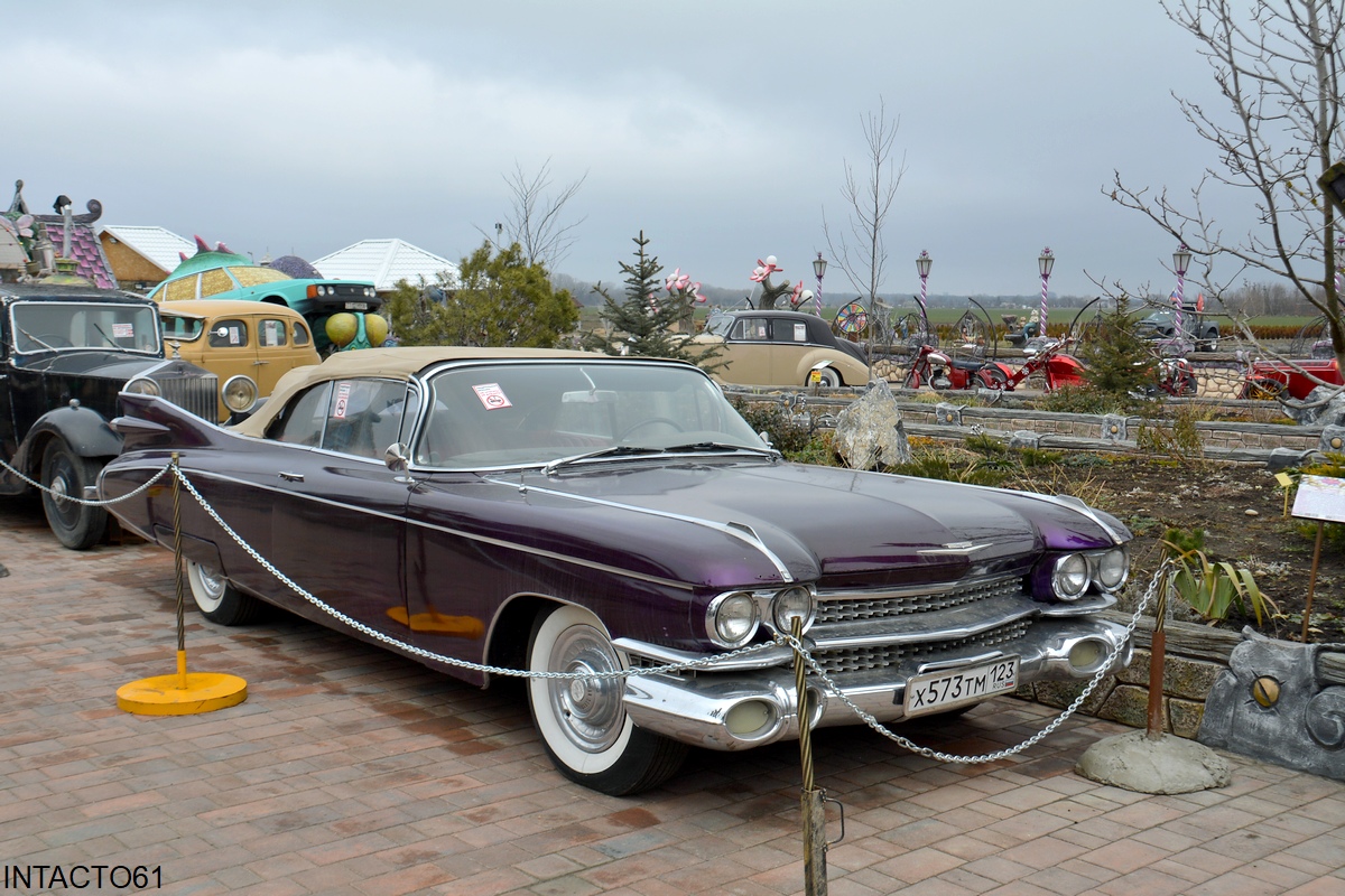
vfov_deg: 40.0
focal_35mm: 33
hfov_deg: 57.2
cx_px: 672
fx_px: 1233
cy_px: 448
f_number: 8
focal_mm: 22
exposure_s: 1/250
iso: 200
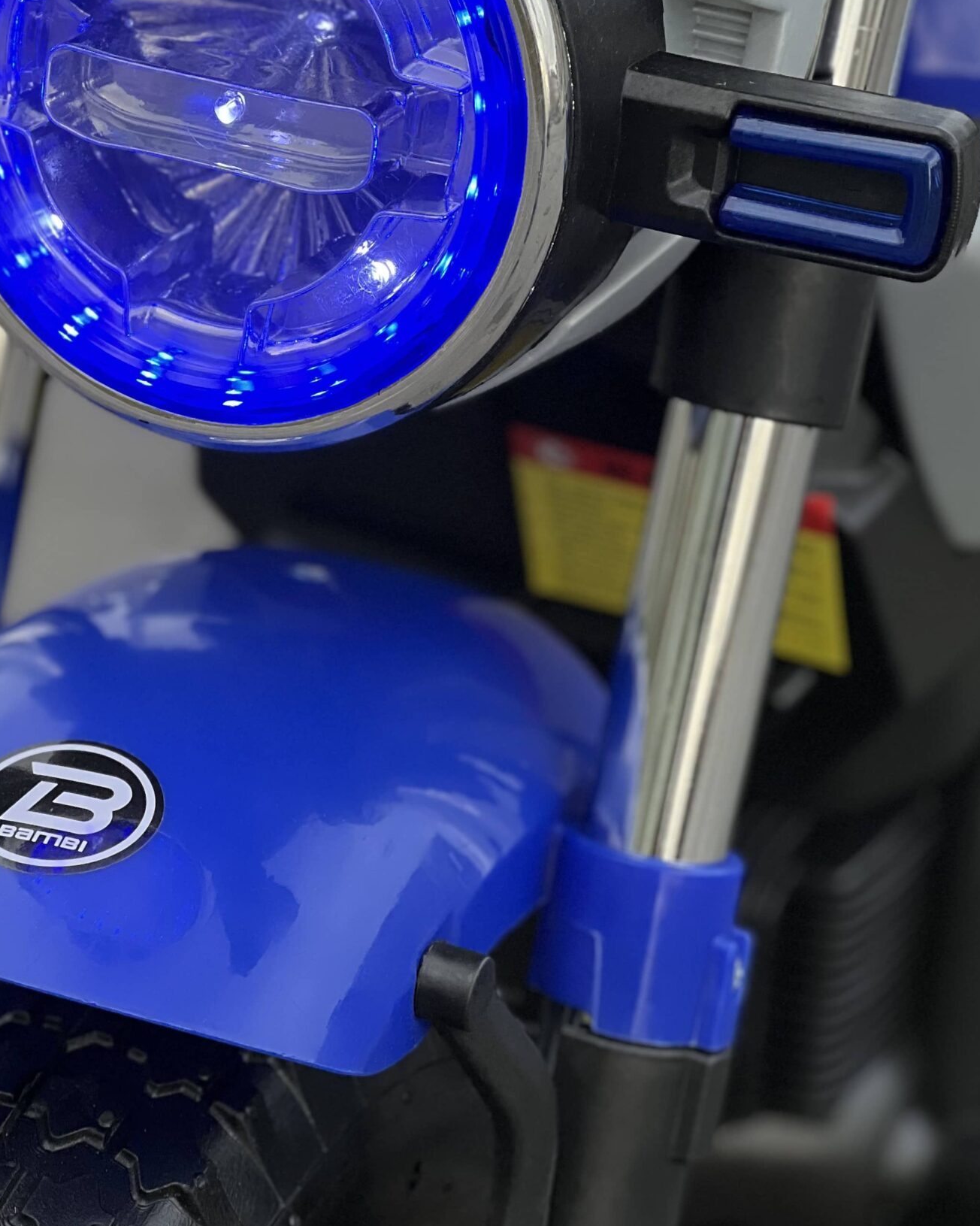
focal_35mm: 118
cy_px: 304
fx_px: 4280
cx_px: 298
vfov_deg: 16.2
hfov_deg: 13.0
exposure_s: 1/121
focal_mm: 9
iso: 50
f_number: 2.8
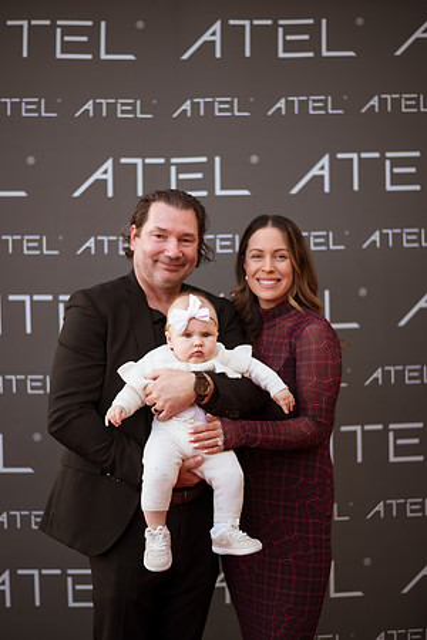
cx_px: 214
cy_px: 320
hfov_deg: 23.4
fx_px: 1032
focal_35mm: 58
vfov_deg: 34.5
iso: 125
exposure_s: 1/1000
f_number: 1.4
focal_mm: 58
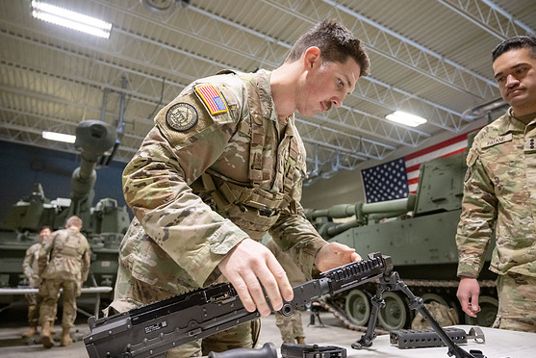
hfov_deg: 71.5
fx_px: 372
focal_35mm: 25
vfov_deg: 51.3
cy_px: 183
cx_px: 274
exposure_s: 1/250
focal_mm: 24
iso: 2500
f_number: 4
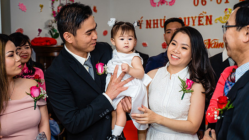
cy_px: 71
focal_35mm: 57
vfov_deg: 21.1
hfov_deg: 36.6
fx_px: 376
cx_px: 131
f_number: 4
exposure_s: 1/160
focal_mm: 51
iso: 1250
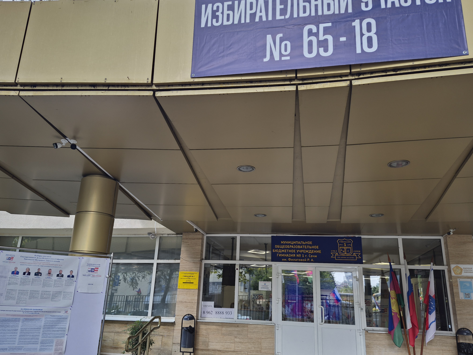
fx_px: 355
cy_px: 195
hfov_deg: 67.3
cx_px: 234
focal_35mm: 26
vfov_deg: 53.0
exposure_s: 1/153
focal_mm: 5.4
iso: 25
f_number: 1.8
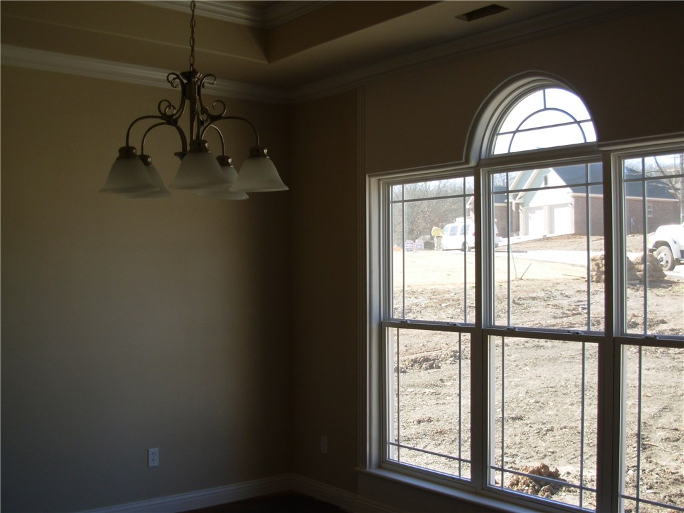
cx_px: 342
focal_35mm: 38
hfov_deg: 49.0
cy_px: 256
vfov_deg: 37.7
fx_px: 751
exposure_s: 1/215
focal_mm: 6.3
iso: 50
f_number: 2.9
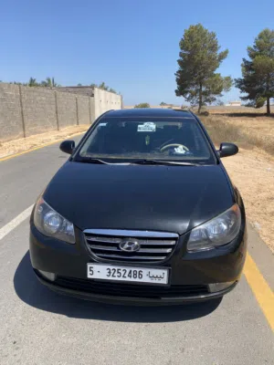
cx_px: 137
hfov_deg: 53.1
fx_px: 274
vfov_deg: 67.3
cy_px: 182
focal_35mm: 26
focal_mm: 4.25
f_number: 1.8
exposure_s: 1/2222
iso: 32
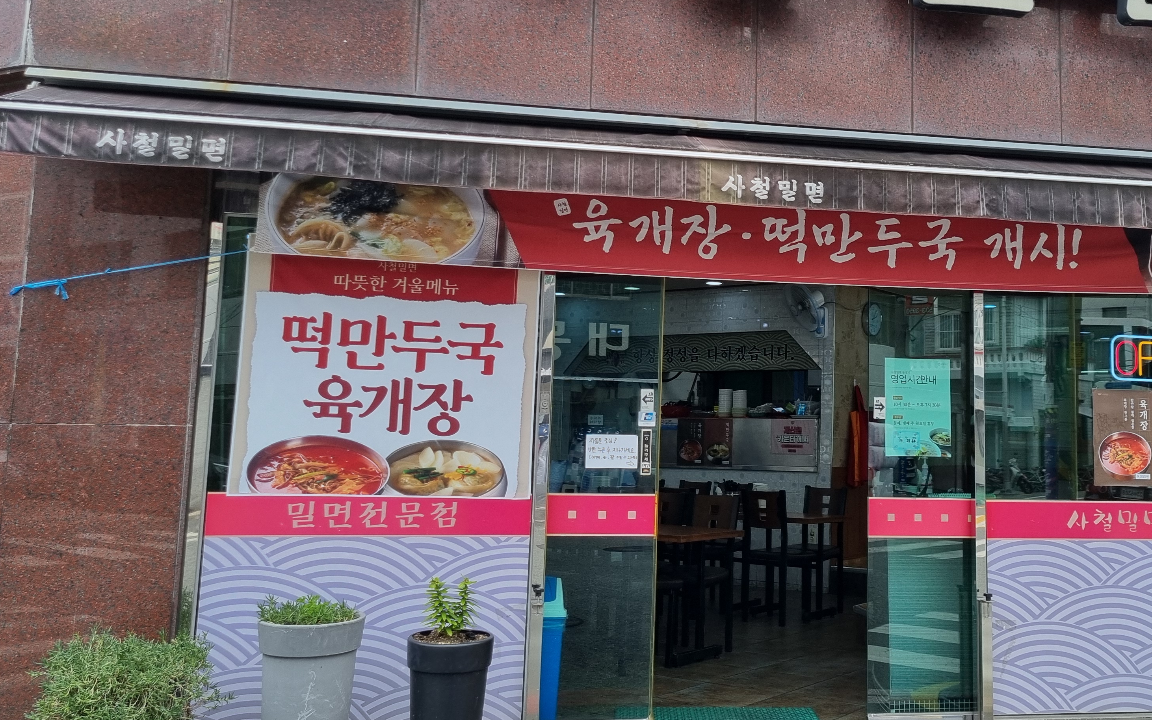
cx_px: 739
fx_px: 1193
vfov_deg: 33.5
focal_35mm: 38
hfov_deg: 50.9
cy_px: 289
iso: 50
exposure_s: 1/536
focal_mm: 5.4
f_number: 1.8
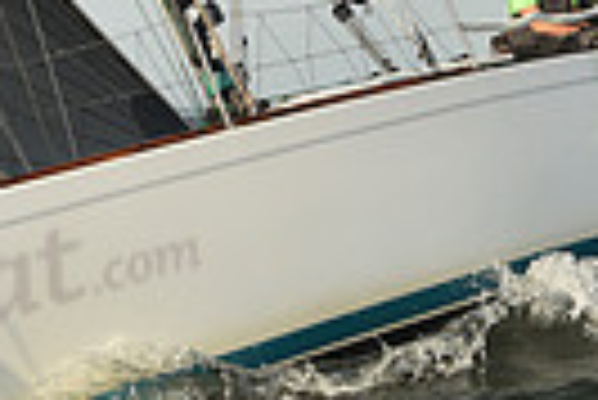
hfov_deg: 6.7
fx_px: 5088
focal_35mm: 306
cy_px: 20
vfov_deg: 4.5
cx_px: 436
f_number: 7.1
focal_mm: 70
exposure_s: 1/800
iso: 250
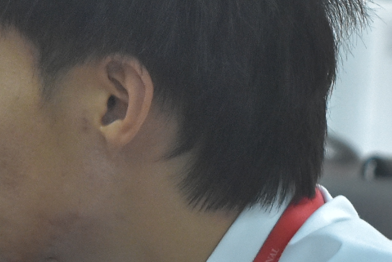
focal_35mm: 402
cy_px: 187
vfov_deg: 3.4
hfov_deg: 5.1
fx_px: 4382
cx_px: 43
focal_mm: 55
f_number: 5.6
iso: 1600
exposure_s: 1/125
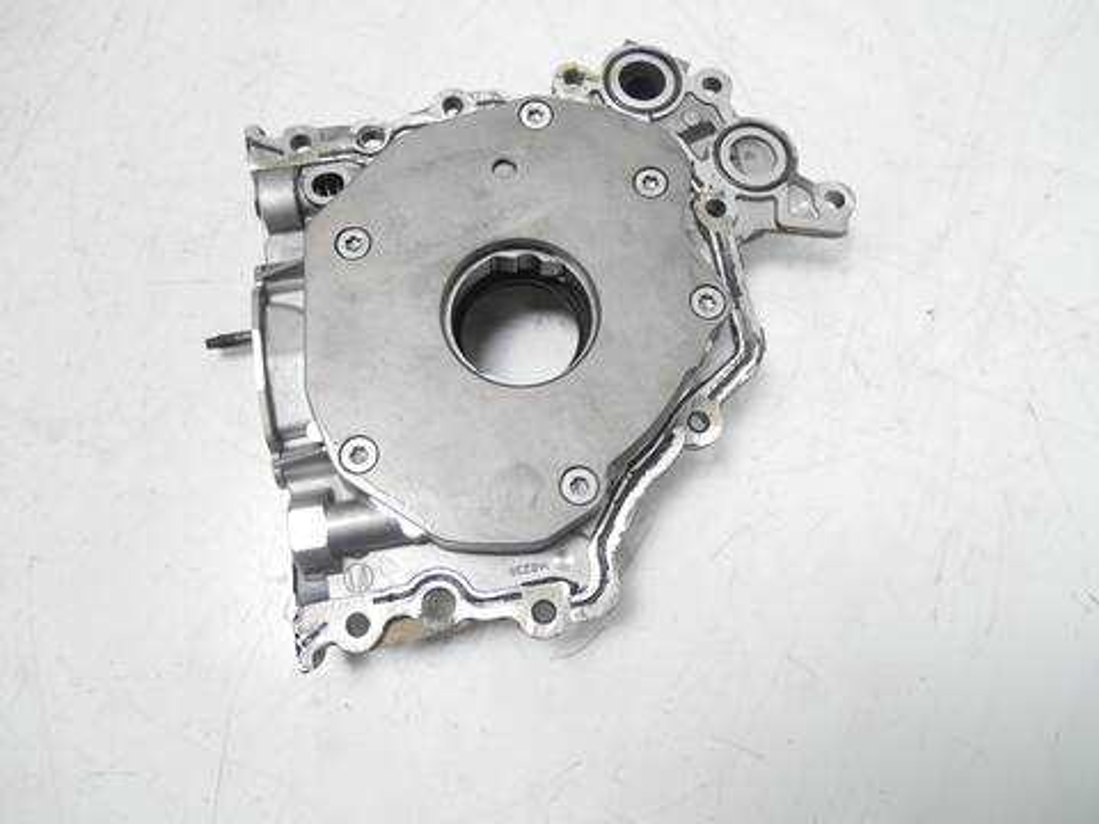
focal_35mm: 24
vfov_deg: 56.8
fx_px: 762
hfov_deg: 71.6
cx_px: 550
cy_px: 412
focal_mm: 12
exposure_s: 1/60
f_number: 3.5
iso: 640
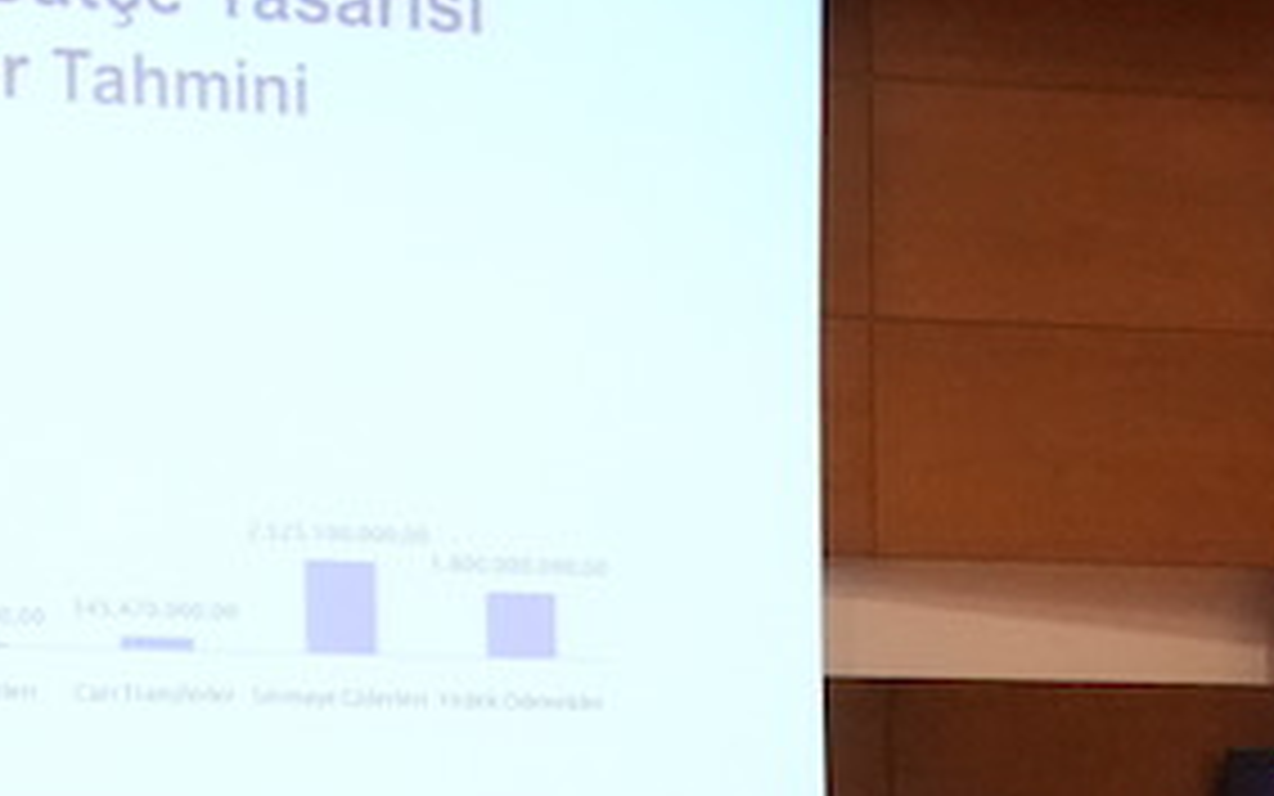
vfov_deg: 7.7
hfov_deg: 12.6
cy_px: 1405
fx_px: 5765
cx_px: 477
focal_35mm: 166
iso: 3200
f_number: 3.2
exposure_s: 1/100
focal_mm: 24
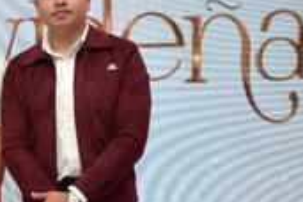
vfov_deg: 15.5
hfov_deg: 22.4
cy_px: 181
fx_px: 732
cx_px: -9
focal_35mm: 87
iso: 125
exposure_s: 1/60
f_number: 4
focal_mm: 21
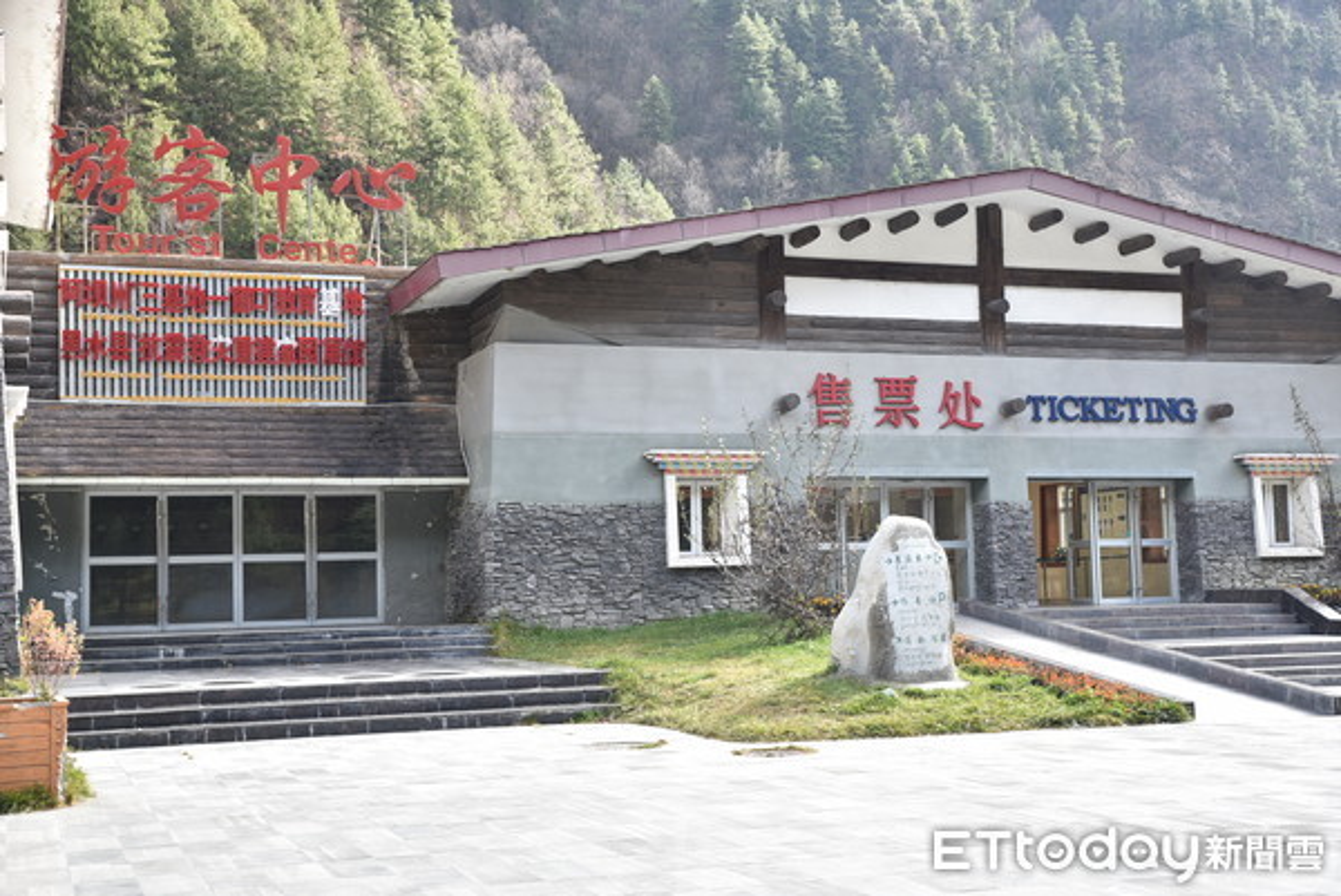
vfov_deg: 29.3
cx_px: 670
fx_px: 1715
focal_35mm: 46
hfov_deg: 42.7
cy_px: 448
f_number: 5.6
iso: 200
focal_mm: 46
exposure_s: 1/125
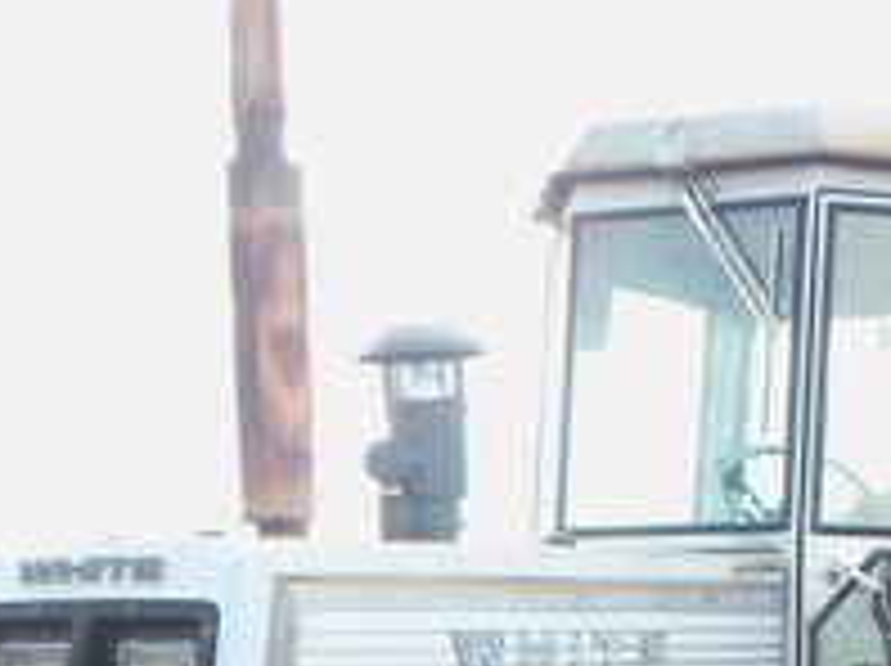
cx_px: 504
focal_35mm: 132
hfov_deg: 15.0
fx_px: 3394
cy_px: 873
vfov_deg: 10.9
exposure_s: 1/100
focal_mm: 8.7
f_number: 3.9
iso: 80
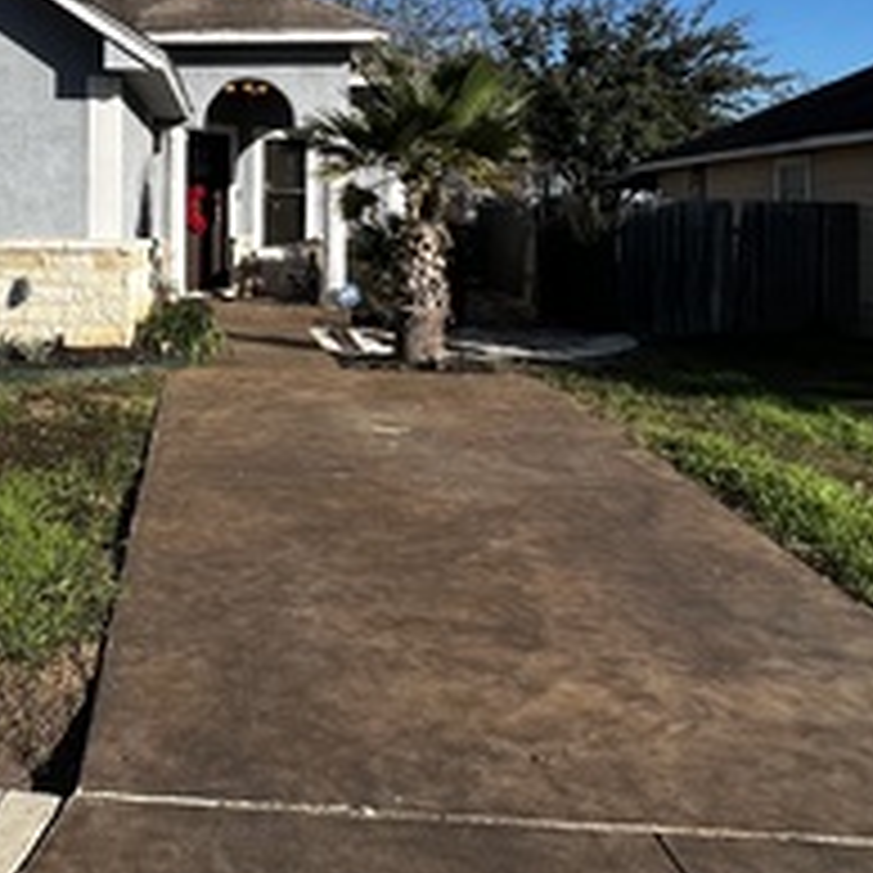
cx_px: 153
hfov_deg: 41.6
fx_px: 1084
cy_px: 225
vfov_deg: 42.6
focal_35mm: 38
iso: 32
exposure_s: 1/1876
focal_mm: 1.57
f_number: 1.8
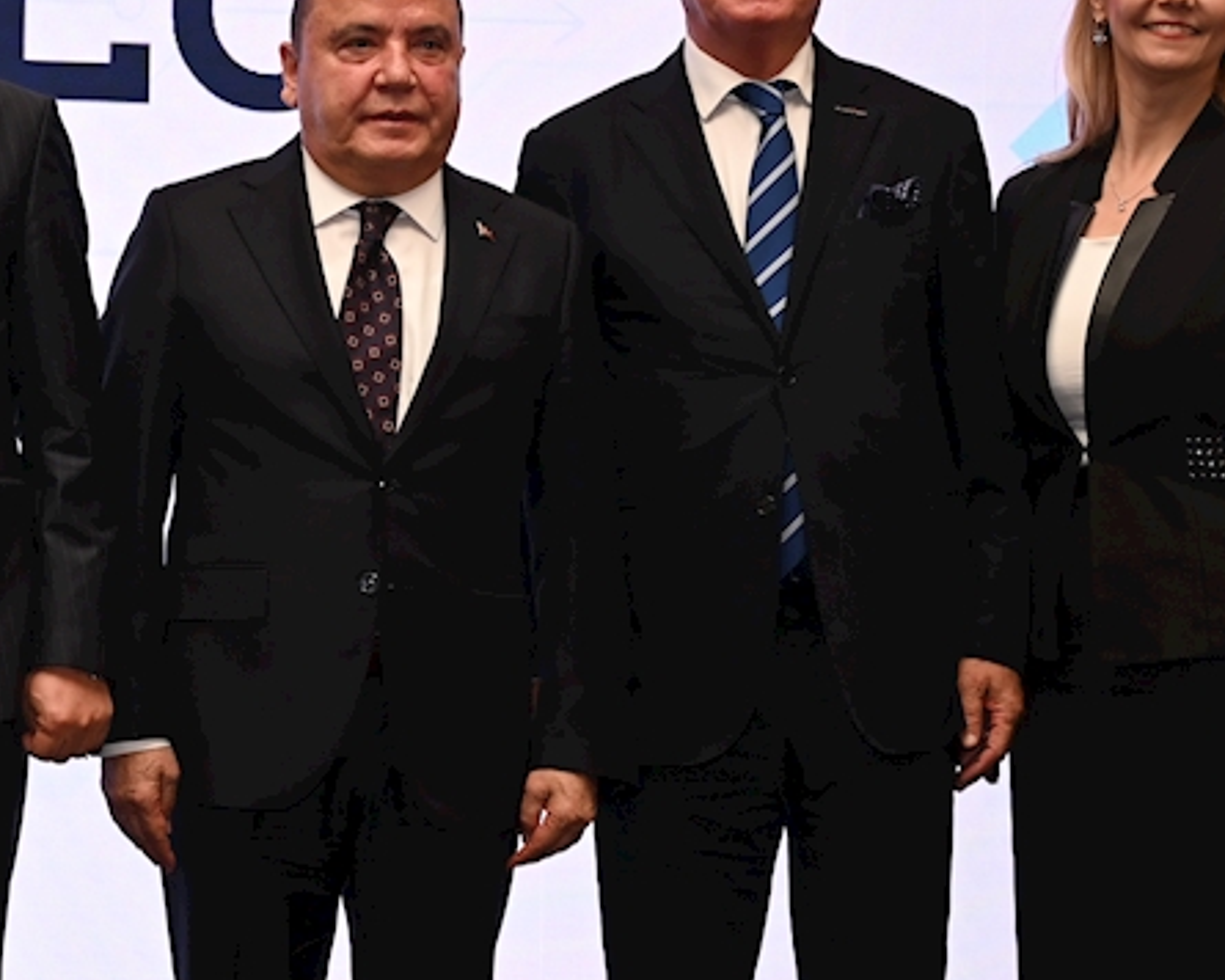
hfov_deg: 15.7
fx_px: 4314
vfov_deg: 12.9
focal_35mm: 119
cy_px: 355
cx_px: -135
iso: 400
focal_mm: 47
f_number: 4
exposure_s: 1/60
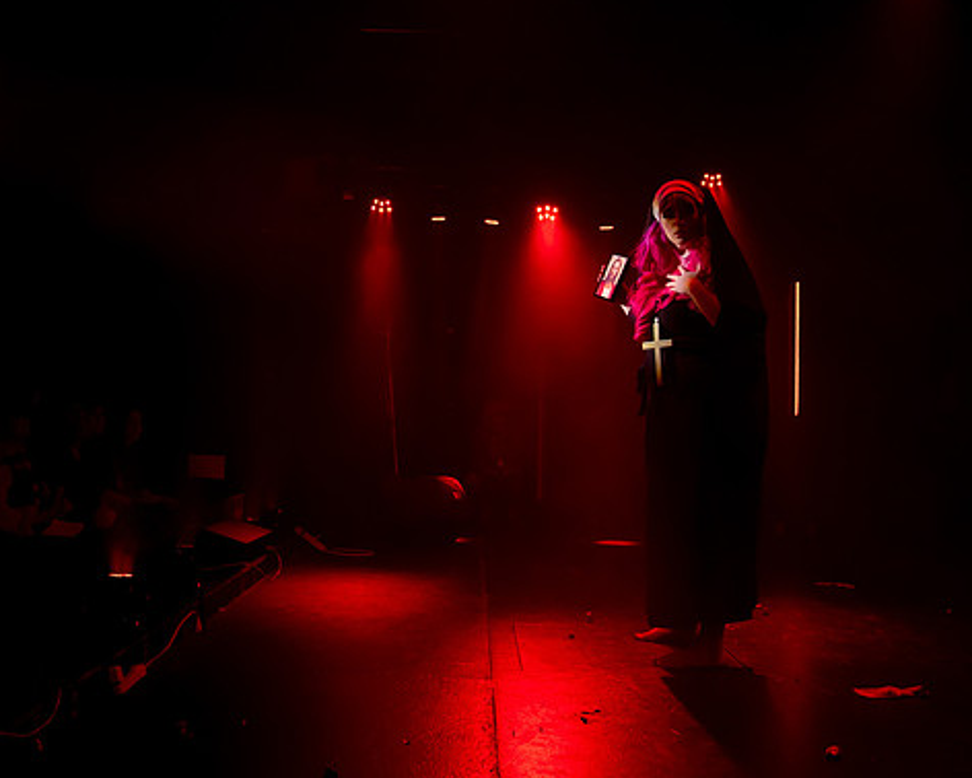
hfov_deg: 47.9
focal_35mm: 38
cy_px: 284
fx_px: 1094
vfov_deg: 38.9
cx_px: 463
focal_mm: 24
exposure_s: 1/160
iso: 3200
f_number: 4
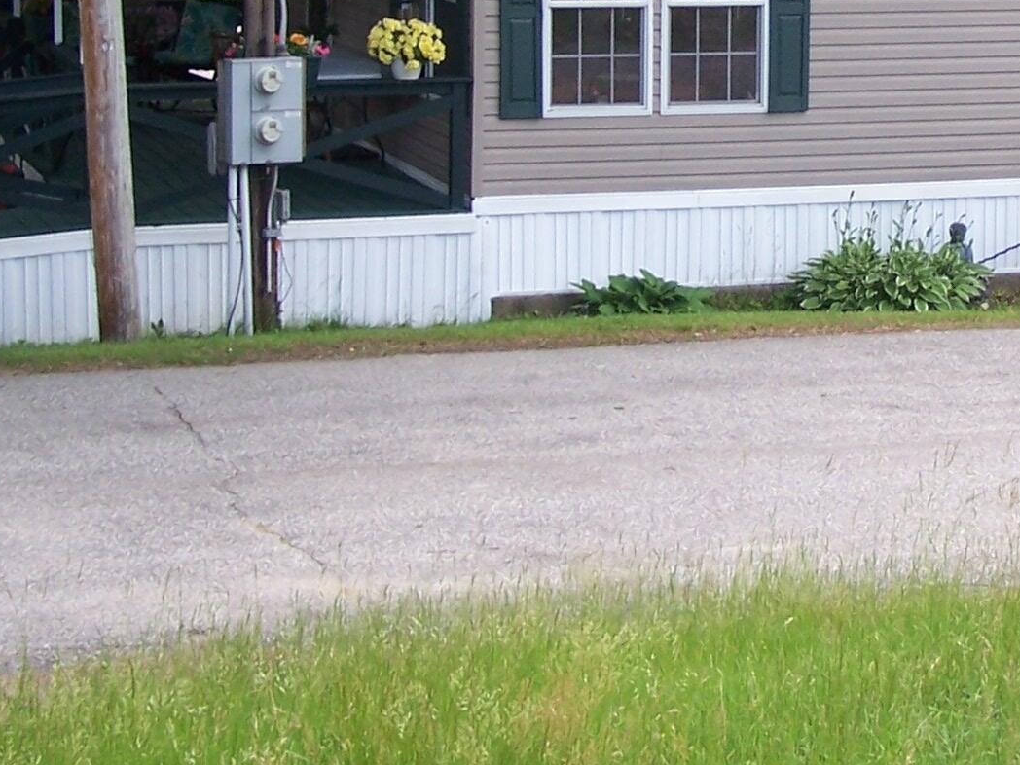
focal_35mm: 118
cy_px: 55
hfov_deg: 16.5
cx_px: 918
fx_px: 3477
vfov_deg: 12.4
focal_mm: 8
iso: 80
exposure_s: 1/90
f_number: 3
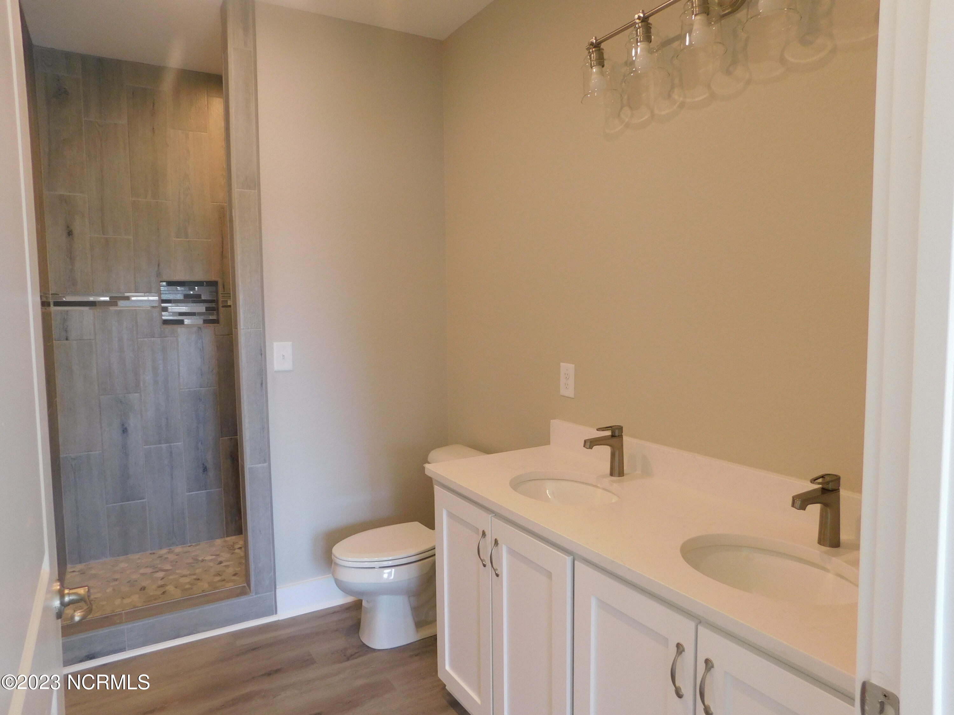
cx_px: 477
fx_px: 634
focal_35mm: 23
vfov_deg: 58.9
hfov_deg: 73.9
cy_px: 358
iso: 160
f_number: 3
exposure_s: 1/30
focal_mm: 4
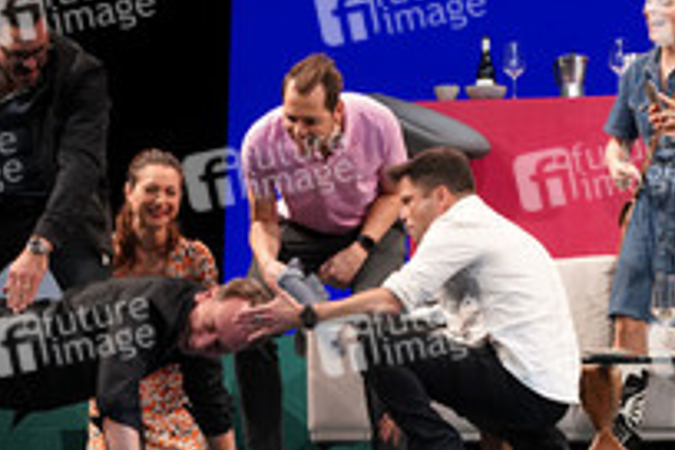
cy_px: 255
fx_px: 3187
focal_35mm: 170
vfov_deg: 8.1
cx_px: 313
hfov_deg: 12.1
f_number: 5.6
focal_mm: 77
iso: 1600
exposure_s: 1/250
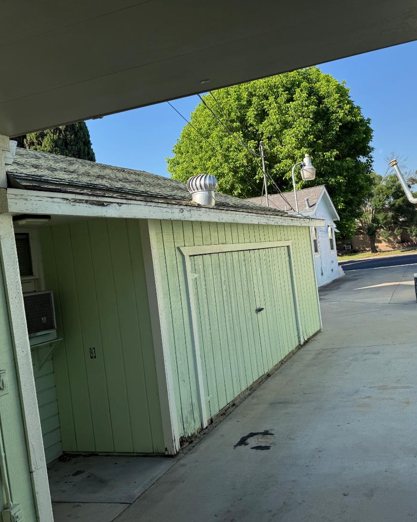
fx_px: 494
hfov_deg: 45.4
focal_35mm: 32
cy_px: 257
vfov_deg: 55.7
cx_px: 262
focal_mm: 6.76
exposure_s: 1/1812
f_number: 1.78
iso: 80
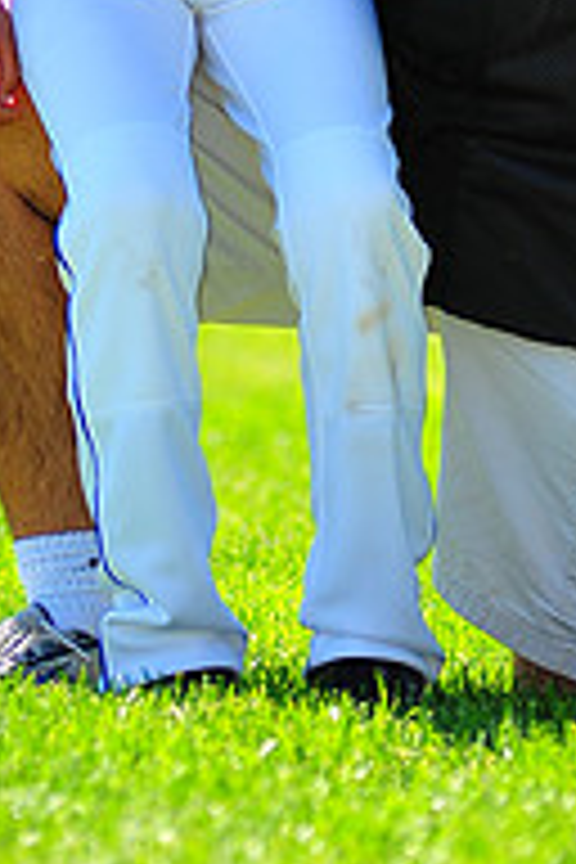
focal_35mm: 544
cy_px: -194
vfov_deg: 3.8
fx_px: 13055
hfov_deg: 2.5
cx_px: 428
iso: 200
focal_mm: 180
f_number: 4
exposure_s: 1/640
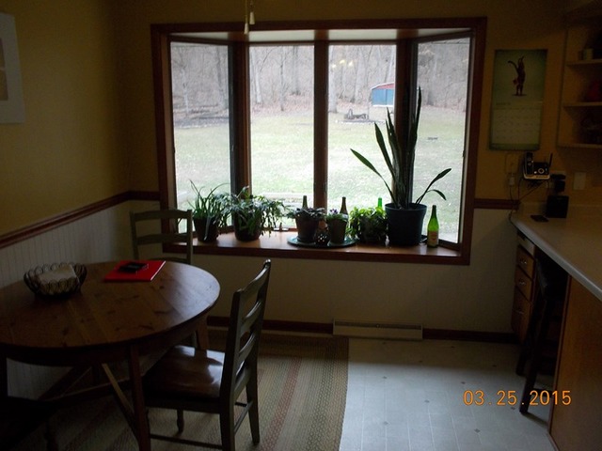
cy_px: 226
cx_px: 301
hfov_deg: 61.7
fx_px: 504
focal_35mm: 29
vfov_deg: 48.2
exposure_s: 1/25
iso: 125
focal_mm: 4.1
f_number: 3.3
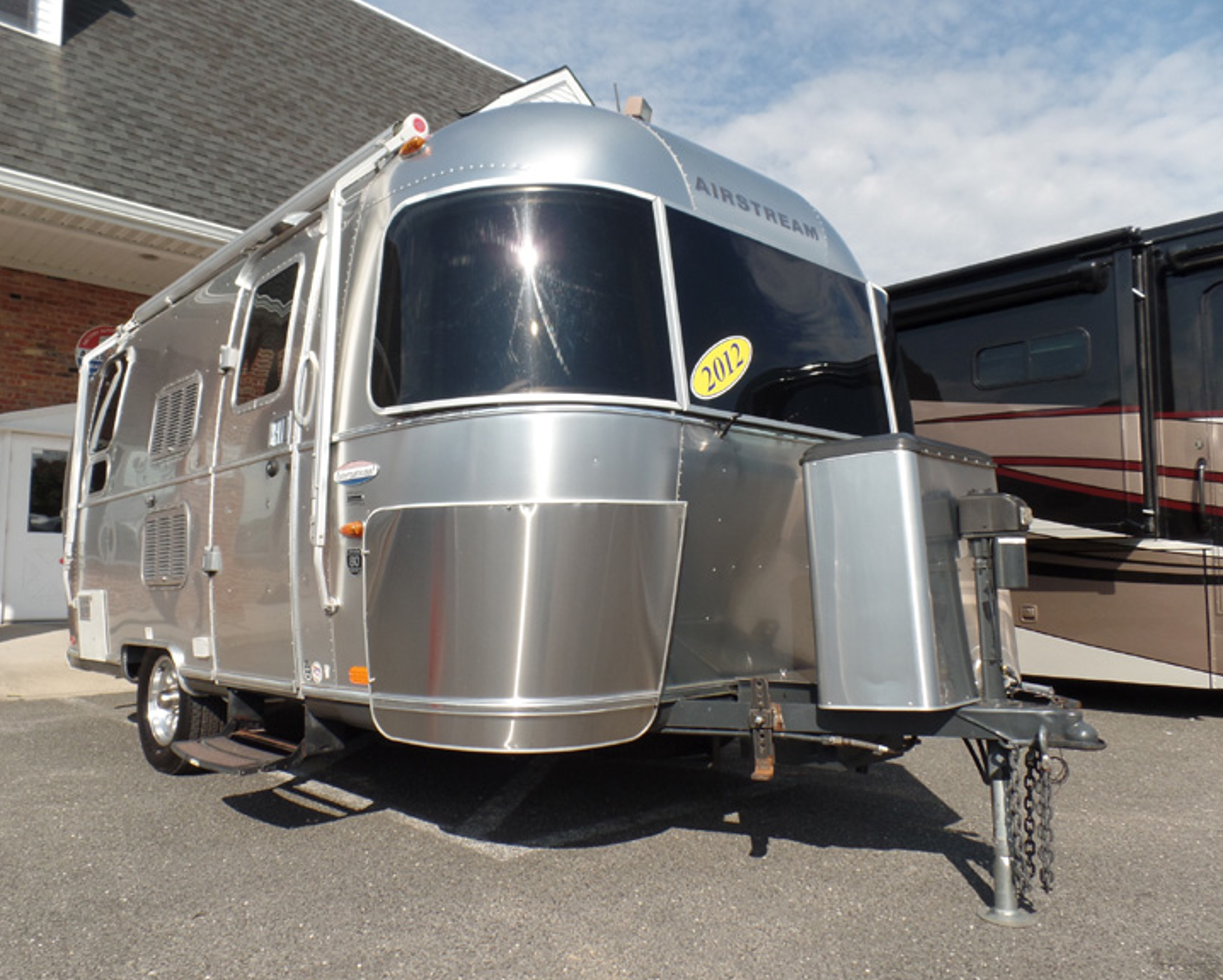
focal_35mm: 25
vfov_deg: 56.8
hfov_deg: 68.0
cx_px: 564
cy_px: 493
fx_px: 905
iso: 80
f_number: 3.2
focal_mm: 4.1
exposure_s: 1/1000
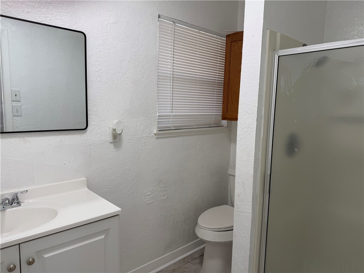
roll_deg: -1.7
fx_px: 252
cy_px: 136
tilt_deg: -5.9
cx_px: 182
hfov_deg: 71.6
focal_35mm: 24
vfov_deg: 56.8
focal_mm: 6.76
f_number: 1.78
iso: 64
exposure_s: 1/158
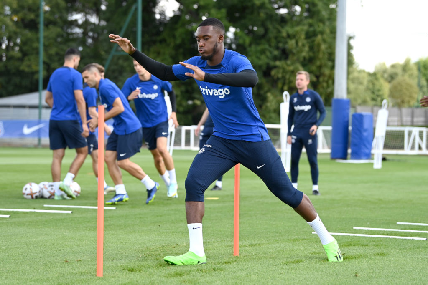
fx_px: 1189
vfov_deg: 13.7
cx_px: 214
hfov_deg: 20.4
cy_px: 142
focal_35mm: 100
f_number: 4
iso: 400
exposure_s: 1/1250
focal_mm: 100
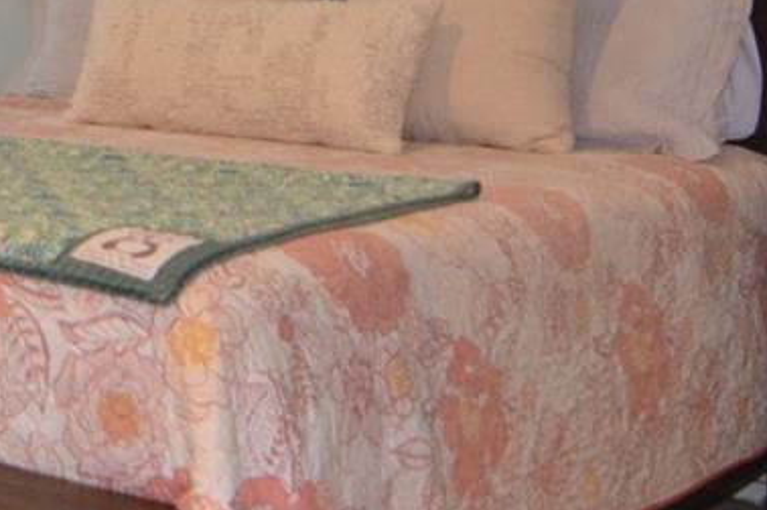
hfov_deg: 19.5
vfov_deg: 14.0
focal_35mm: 93
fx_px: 1986
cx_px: -333
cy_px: -153
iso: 400
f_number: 2.8
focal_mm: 11.5
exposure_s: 1/60
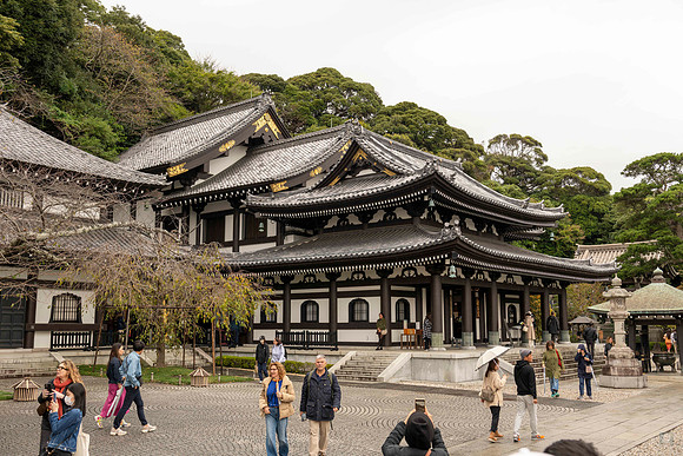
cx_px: 342
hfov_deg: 54.2
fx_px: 667
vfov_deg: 37.7
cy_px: 228
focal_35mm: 35
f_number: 5.6
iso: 64
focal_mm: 35
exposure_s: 1/125
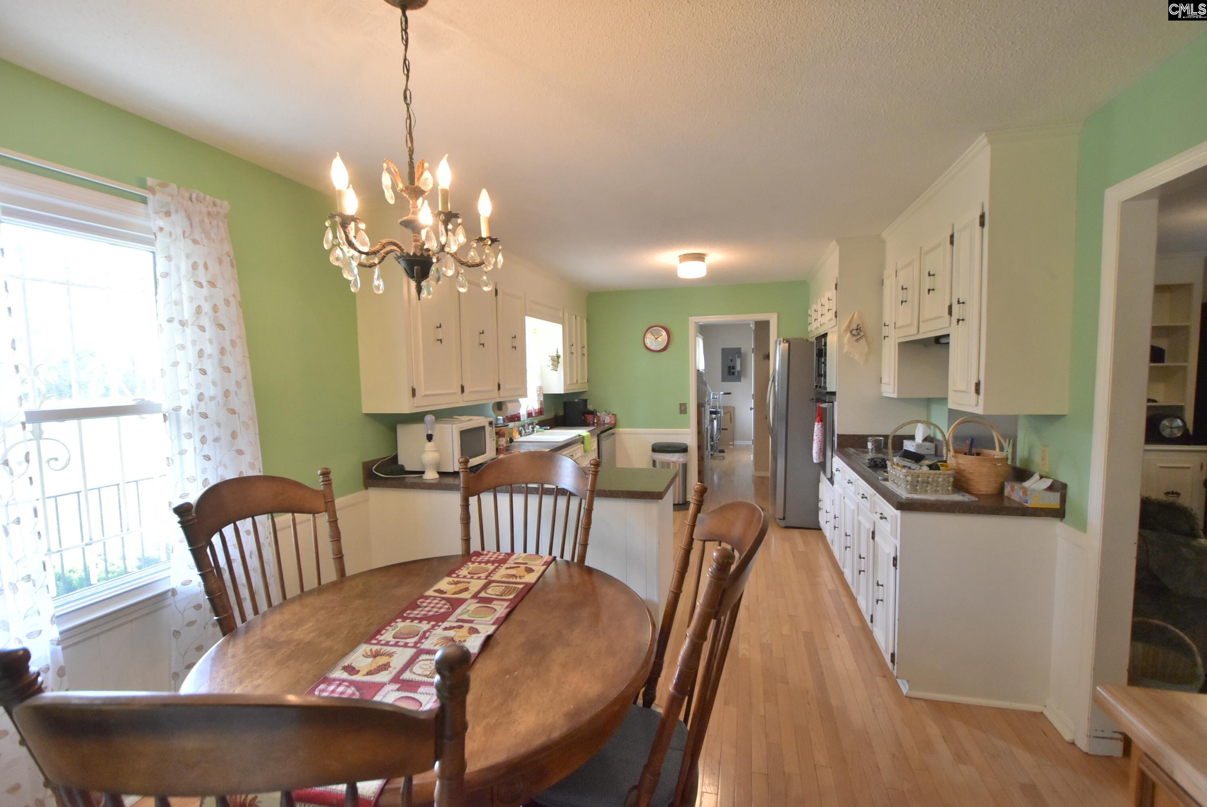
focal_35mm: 15
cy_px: 404
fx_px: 503
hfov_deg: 100.3
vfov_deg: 77.4
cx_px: 604
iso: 1600
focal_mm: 10
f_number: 3.5
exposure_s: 1/100
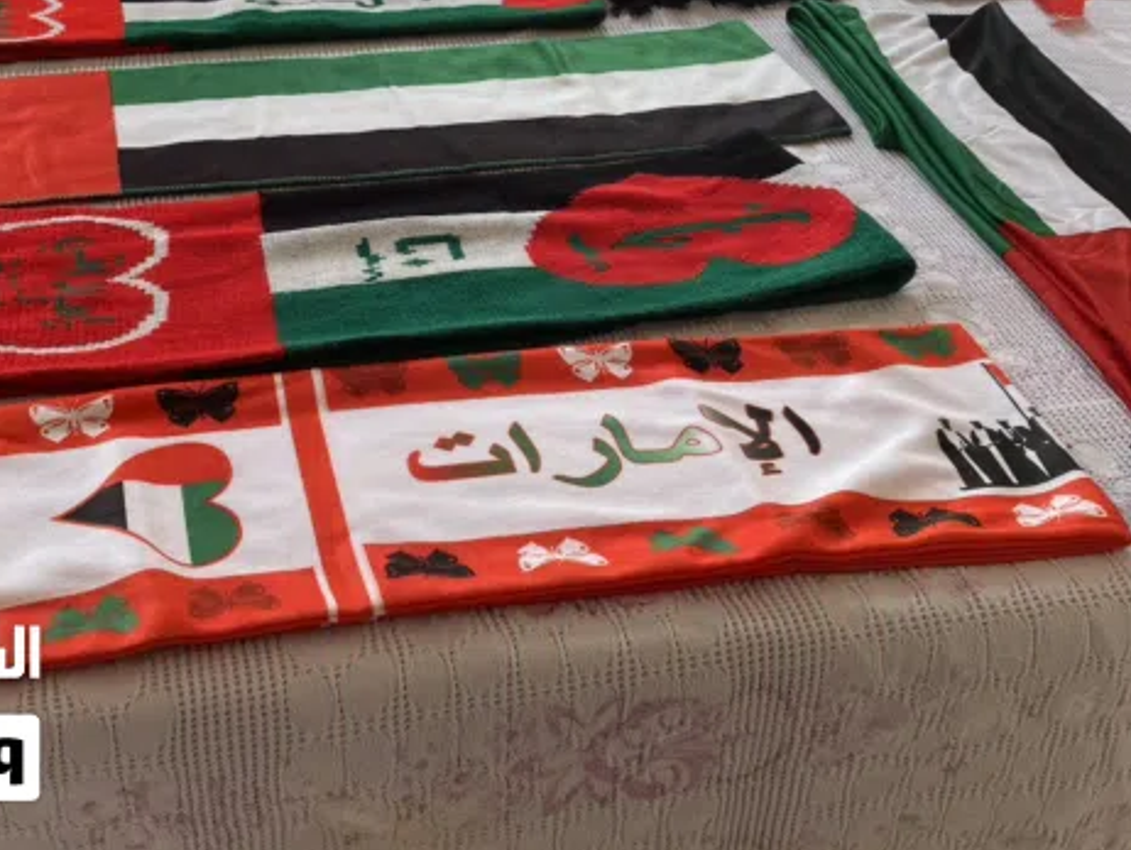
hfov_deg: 50.7
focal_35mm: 36
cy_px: 272
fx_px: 1177
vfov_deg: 39.1
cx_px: 409
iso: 32
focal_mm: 4.25
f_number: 1.8
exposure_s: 1/219
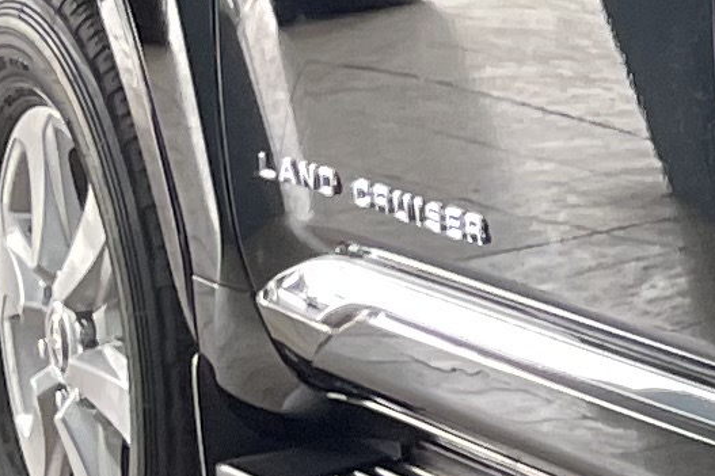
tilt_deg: -9.3
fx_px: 4110
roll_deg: -0.5
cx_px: 2369
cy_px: 95
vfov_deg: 6.6
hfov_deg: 8.0
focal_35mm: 207
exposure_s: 1/100
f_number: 1.6
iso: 125
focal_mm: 4.2
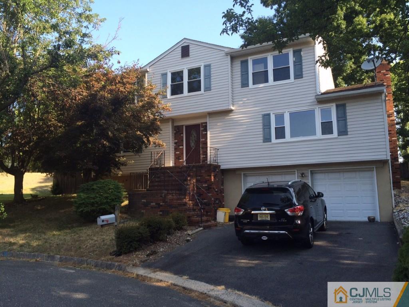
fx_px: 343
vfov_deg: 48.2
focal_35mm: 29
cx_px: 204
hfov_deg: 61.7
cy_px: 154
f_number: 2.2
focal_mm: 4.15
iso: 32
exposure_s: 1/477
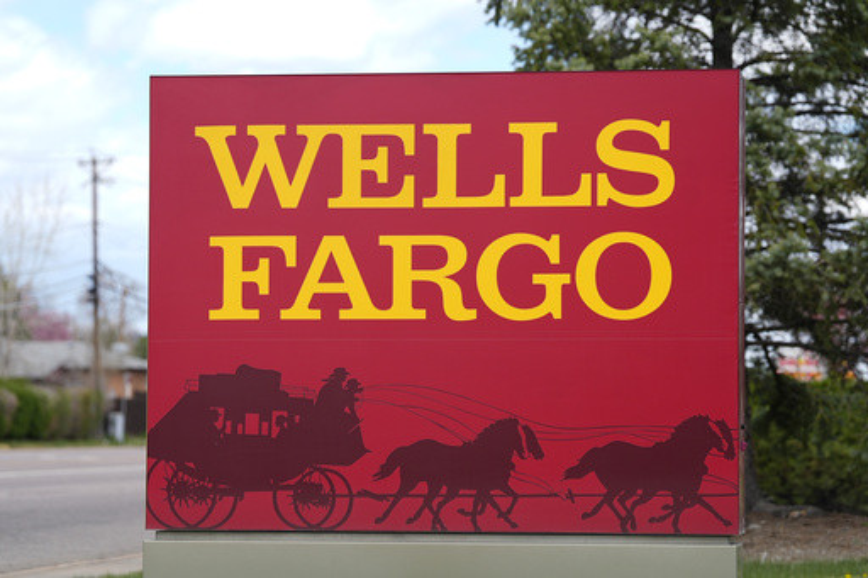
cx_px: 434
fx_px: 3133
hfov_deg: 15.8
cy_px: 289
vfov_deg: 10.5
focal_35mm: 130
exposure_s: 1/1250
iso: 200
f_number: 4
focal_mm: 130
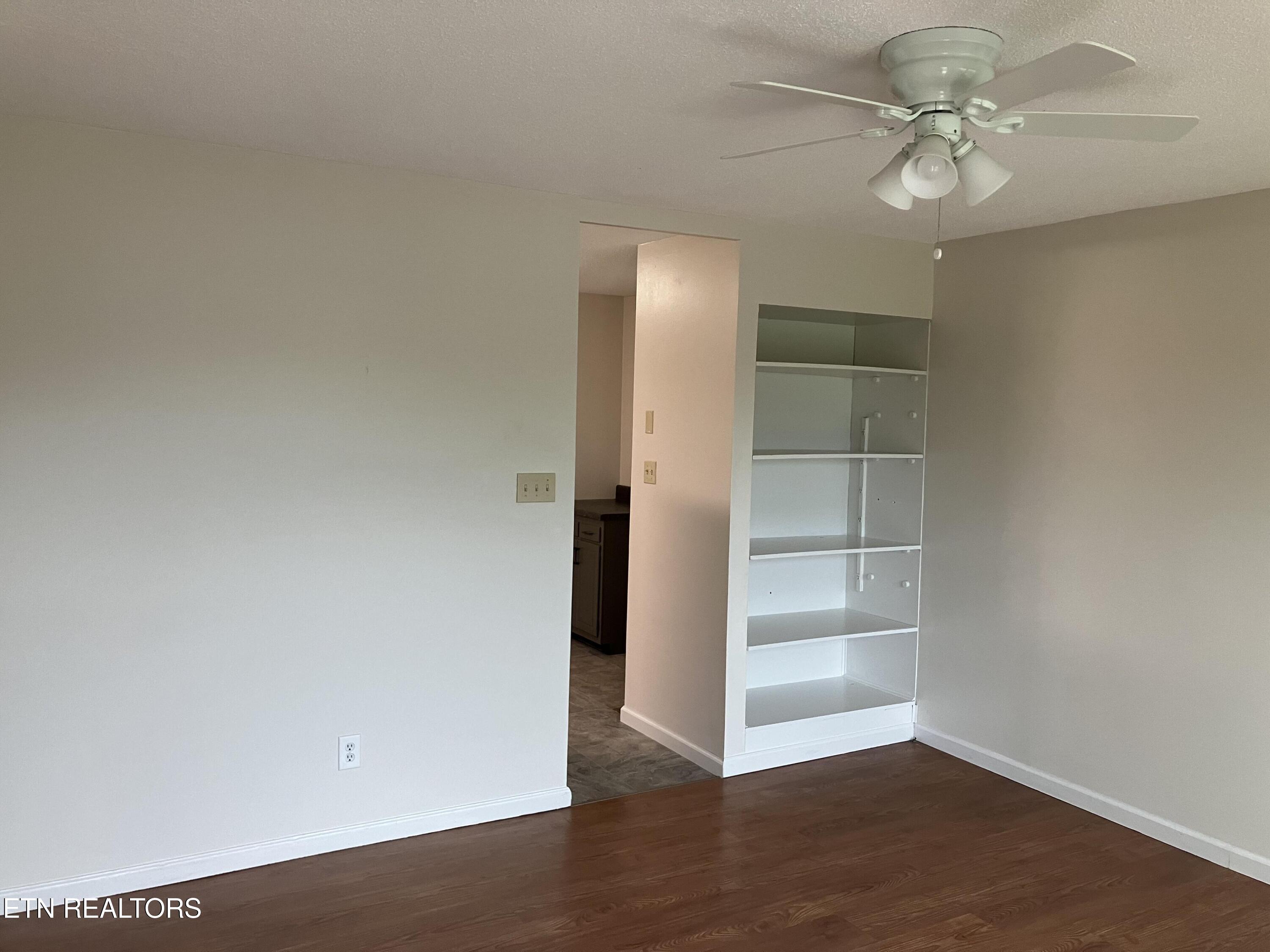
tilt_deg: -1.6
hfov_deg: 63.4
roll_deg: -2.0
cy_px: 476
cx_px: 635
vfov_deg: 49.7
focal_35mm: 28
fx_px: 1027
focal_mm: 3.99
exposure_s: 1/60
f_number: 1.8
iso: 64
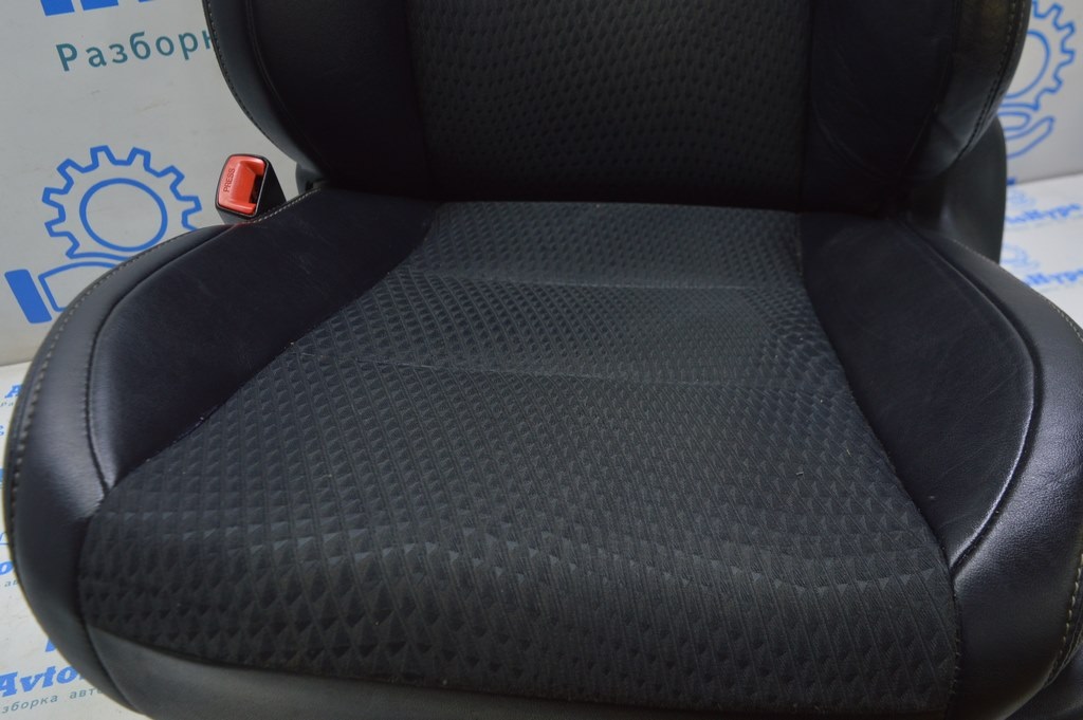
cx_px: 542
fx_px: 992
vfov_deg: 39.9
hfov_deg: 57.3
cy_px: 360
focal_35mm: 33
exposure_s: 1/20
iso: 400
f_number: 5.6
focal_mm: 22
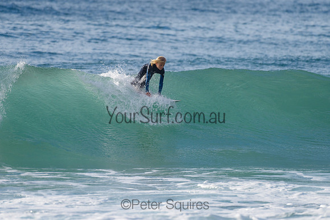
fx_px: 5622
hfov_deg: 3.4
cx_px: 161
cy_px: 98
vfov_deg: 2.2
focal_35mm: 613
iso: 200
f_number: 5.6
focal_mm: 500
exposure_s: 1/2000
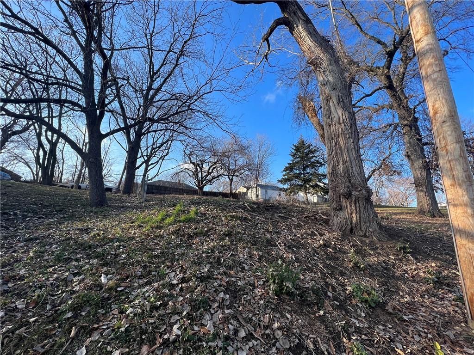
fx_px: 178
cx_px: 237
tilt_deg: +13.5
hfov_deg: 106.2
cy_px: 178
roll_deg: -2.1
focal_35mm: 13
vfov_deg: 89.9
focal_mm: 1.57
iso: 32
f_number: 1.8
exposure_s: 1/592
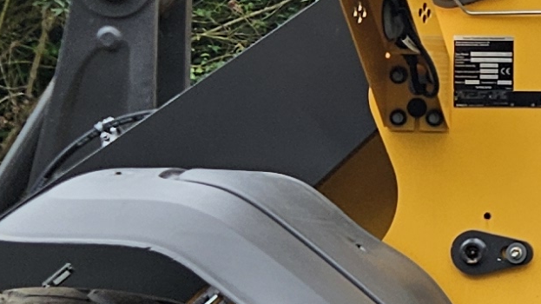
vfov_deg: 7.5
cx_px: 1059
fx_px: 2309
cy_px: 127
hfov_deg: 12.0
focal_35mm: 161
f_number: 1.8
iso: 25
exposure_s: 1/682
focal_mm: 5.4
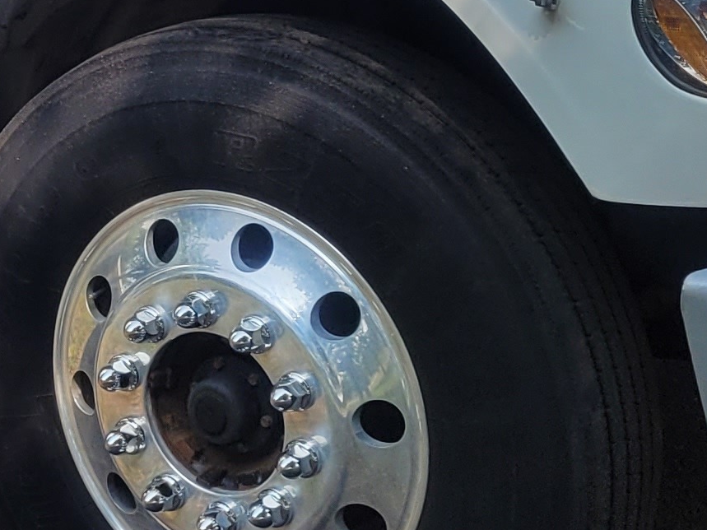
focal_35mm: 122
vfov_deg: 11.5
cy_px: -328
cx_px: -269
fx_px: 2491
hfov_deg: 15.2
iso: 40
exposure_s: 1/2397
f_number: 1.8
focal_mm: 5.4
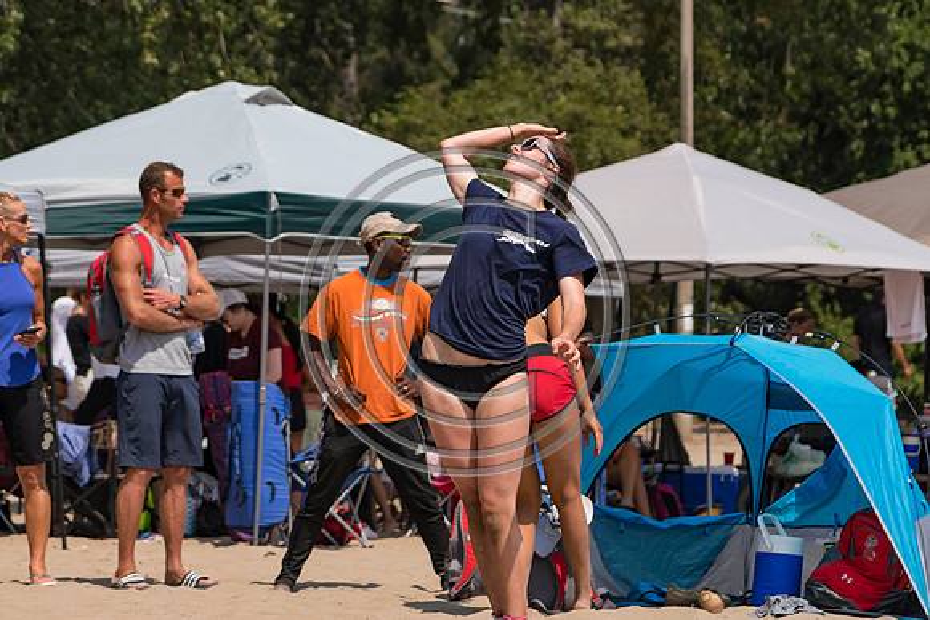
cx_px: 465
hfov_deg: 13.1
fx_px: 4057
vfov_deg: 8.7
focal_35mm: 157
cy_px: 310
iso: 200
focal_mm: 105
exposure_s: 1/2500
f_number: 4
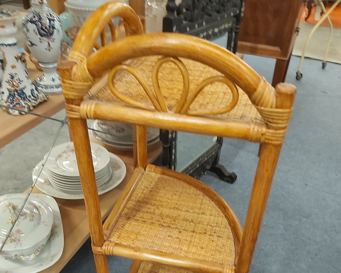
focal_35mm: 34
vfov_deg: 42.0
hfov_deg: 52.8
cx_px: 171
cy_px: 205
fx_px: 343
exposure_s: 1/33
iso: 250
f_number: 1.7
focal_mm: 3.92
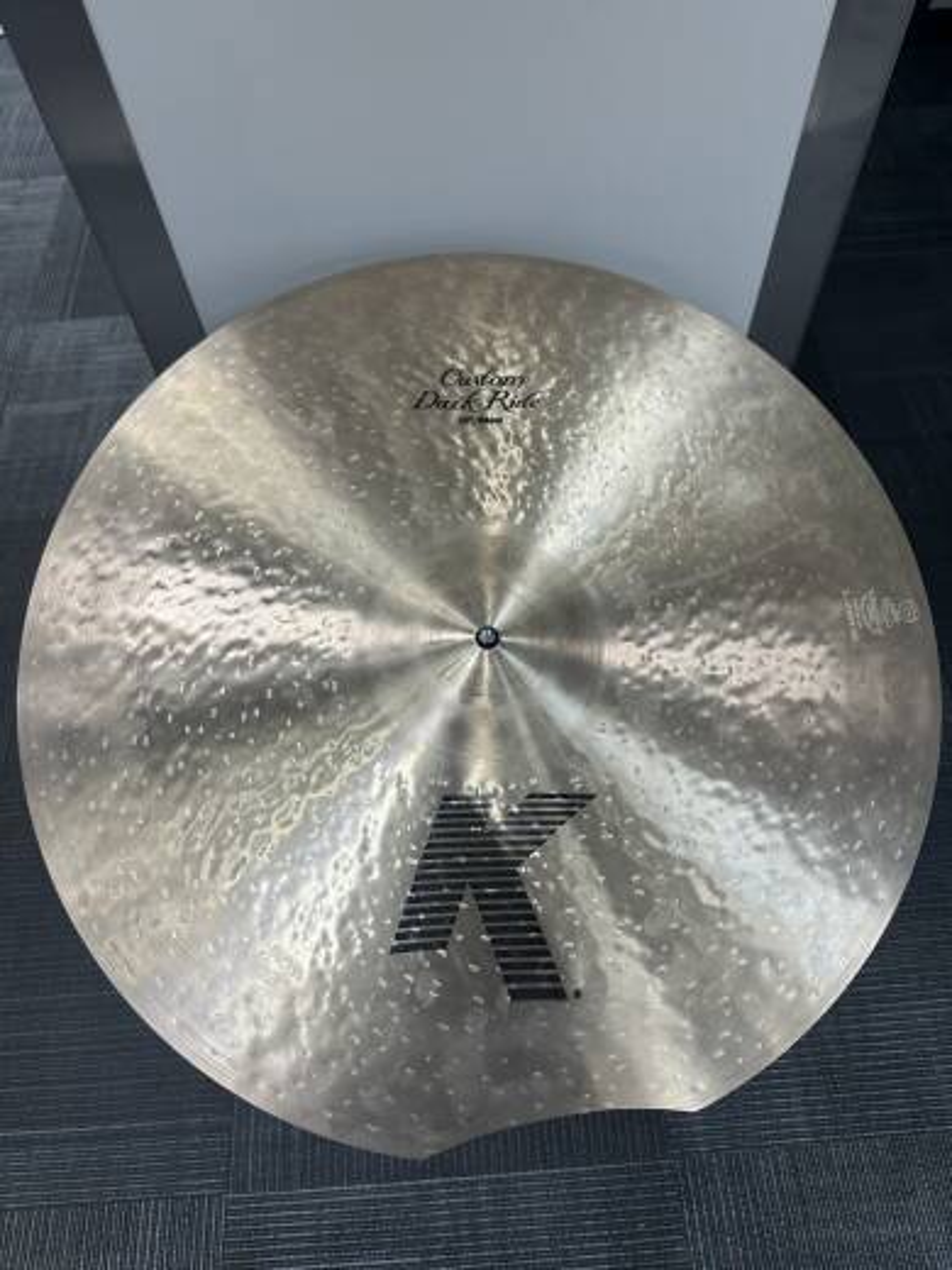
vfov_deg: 71.6
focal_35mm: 24
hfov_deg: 56.8
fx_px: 880
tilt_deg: -59.1
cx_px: 476
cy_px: 635
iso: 64
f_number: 1.78
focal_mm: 6.86
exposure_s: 1/120
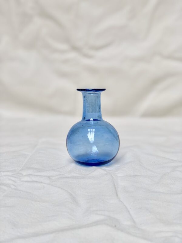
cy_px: 122
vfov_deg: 33.8
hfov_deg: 25.7
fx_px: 400
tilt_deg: -7.5
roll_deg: -0.4
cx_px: 91
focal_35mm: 57
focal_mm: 6.6
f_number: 2.8
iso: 25
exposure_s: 1/120
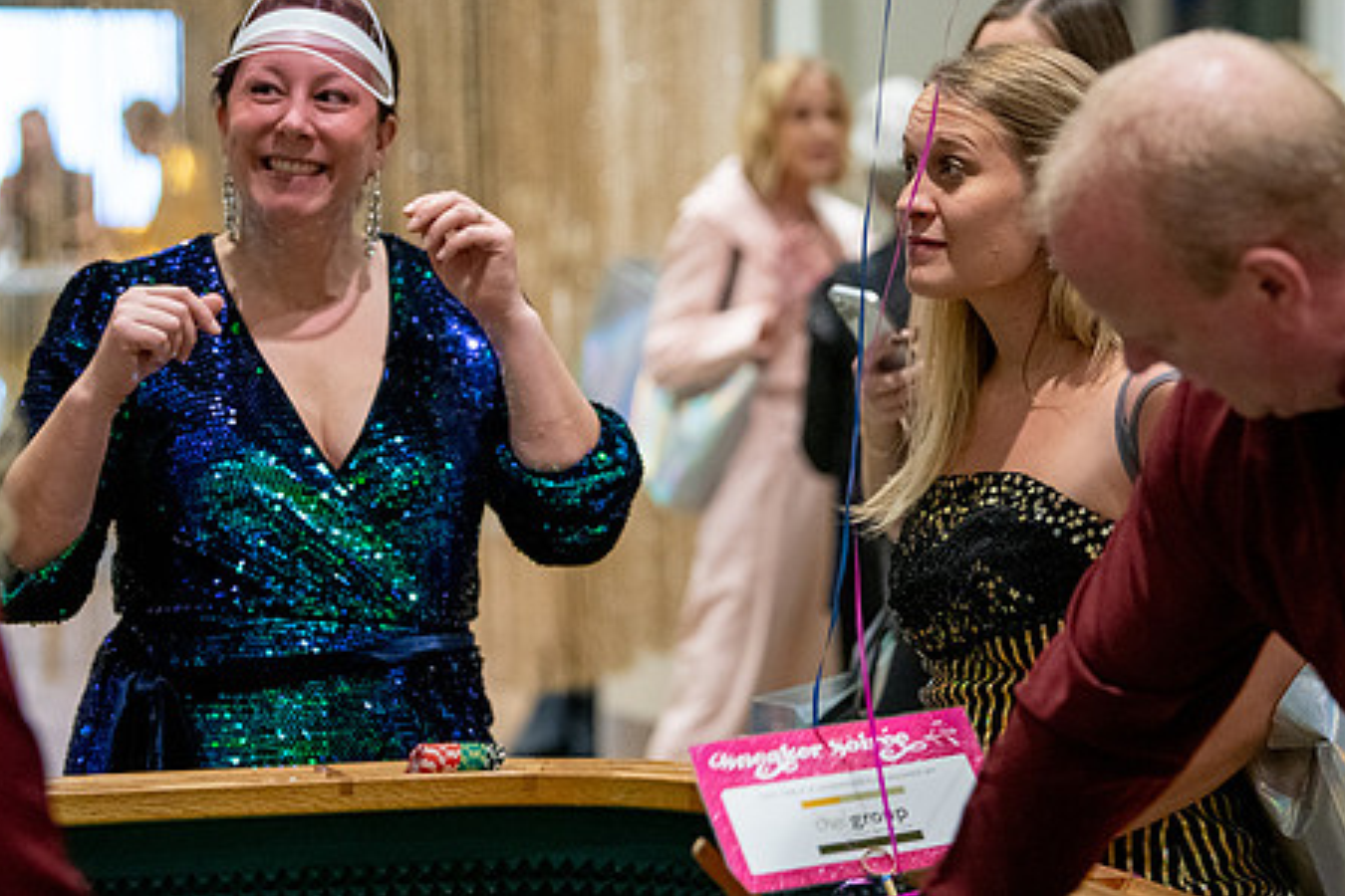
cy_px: 249
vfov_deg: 8.8
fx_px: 5828
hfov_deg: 13.2
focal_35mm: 156
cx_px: 715
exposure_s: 1/160
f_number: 2.8
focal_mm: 102
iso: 3200
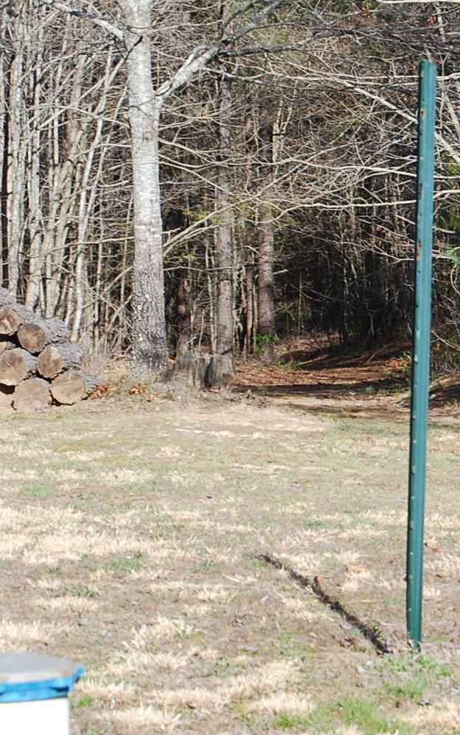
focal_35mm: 163
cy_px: 291
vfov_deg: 12.8
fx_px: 3269
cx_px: 472
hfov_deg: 8.0
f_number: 7.1
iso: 100
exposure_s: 1/200
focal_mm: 55
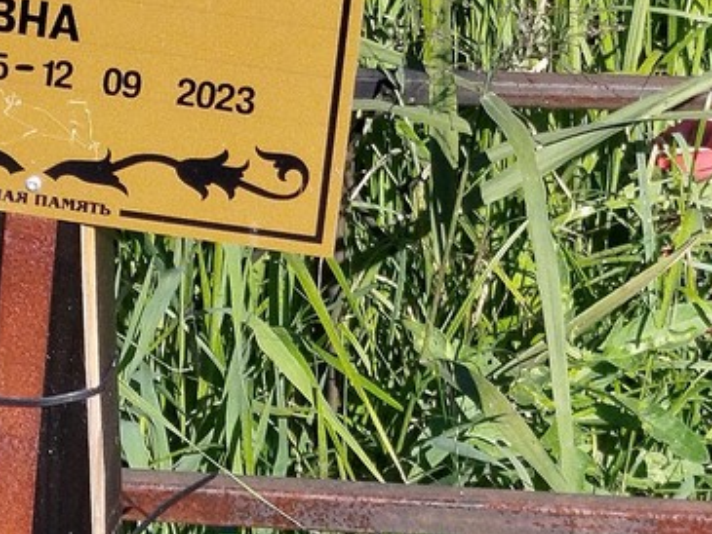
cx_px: 96
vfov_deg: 21.4
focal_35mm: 68
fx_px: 1399
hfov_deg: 27.7
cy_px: 133
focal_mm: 5.31
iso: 50
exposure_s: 1/469
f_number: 1.7
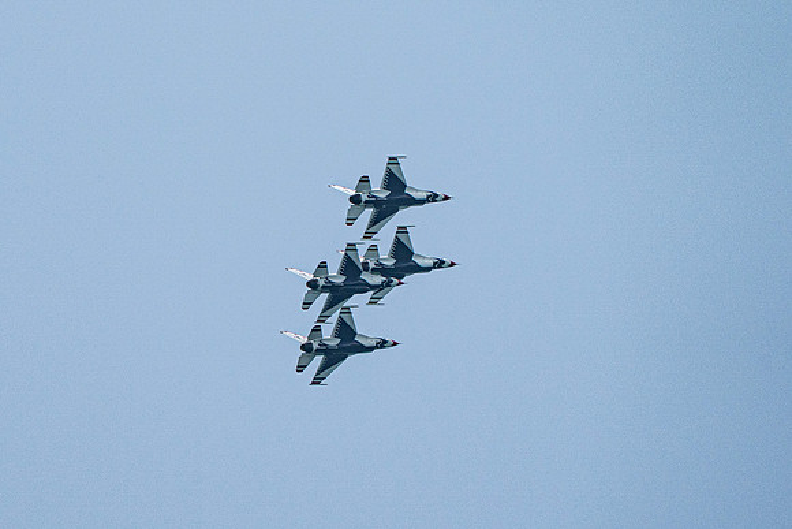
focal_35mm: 770
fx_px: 16940
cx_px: 202
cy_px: 340
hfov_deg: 2.7
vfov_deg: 1.8
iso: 800
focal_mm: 400
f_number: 10
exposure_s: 1/1600
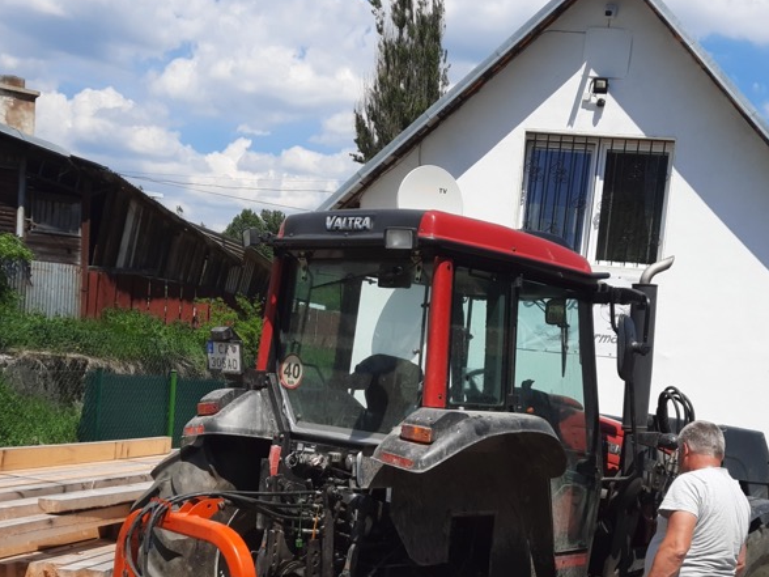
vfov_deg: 27.7
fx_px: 1133
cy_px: 498
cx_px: 467
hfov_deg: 37.3
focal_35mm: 51
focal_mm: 4.6
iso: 40
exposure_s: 1/1323
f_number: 2
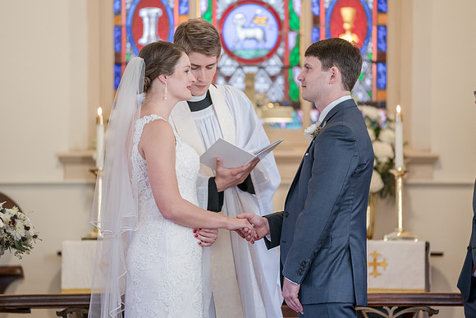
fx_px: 3008
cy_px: 149
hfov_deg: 9.0
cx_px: 254
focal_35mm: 227
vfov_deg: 6.0
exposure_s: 1/100
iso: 2000
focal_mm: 200
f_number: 2.8
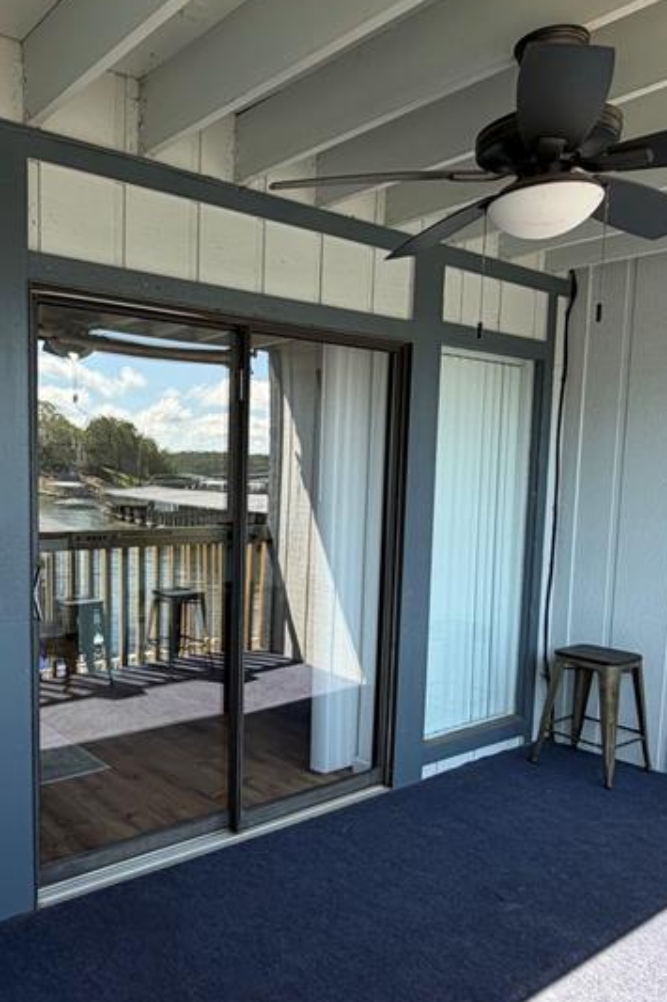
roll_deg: +0.3
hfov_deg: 45.0
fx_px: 779
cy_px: 549
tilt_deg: -5.7
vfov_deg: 65.4
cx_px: 178
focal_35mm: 28
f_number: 2.2
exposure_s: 1/282
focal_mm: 2.22
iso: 50
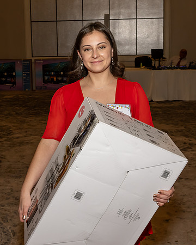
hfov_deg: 24.1
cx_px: 78
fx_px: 457
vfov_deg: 29.9
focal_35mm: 63
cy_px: 104
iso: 800
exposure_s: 1/250
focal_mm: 26
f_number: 7.1
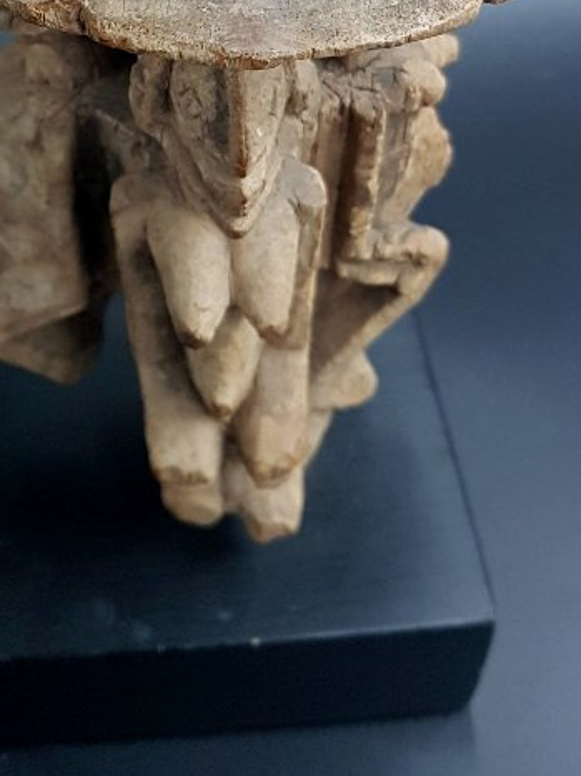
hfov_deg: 21.8
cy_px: 33
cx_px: 163
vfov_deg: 27.6
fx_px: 1501
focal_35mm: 67
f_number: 1.7
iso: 320
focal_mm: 4.2
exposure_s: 1/100
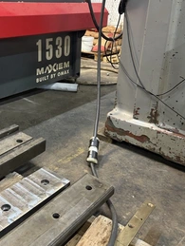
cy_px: 90
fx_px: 263
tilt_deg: -18.2
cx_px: 44
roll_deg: -2.0
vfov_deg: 49.5
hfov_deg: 37.7
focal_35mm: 37
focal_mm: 6.76
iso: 320
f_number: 1.78
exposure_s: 1/60
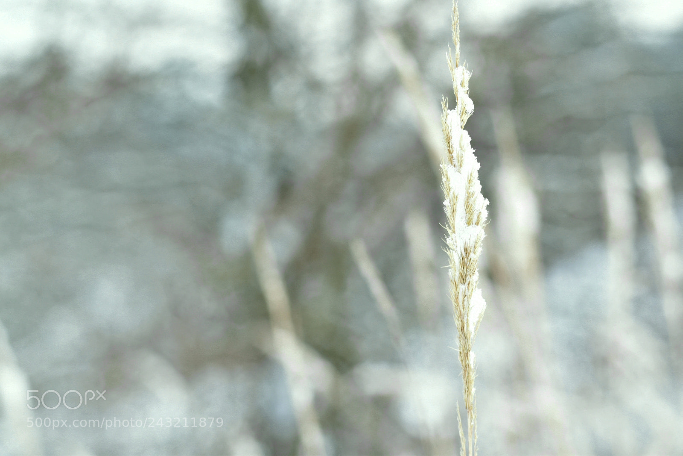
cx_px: 342
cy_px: 228
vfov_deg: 18.2
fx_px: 1423
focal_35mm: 75
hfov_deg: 27.0
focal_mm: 50
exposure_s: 1/40
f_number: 3.2
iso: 100
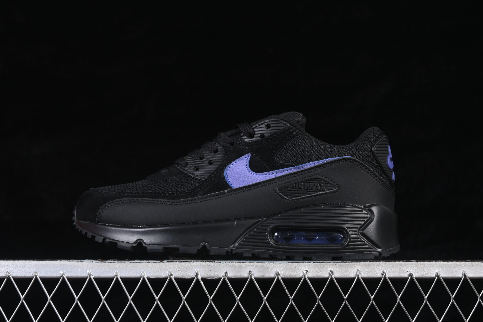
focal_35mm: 75
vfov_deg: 18.2
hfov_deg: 27.0
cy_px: 161
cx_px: 242
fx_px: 1006
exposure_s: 1/60
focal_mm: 50
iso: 160
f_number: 6.3
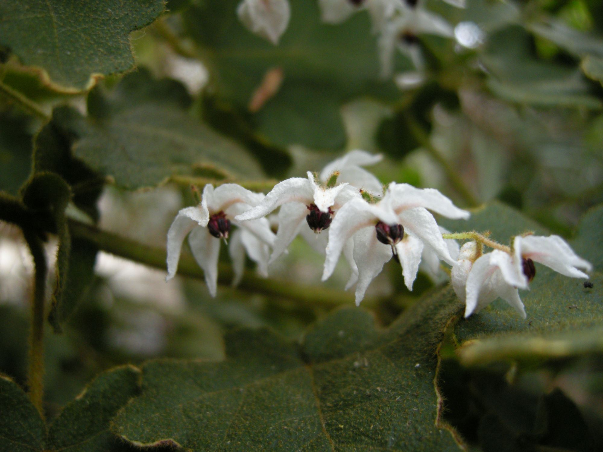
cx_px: 302
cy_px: 226
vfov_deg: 40.7
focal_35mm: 35
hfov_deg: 52.6
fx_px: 610
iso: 201
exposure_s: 1/59.8
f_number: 2.7
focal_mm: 7.5
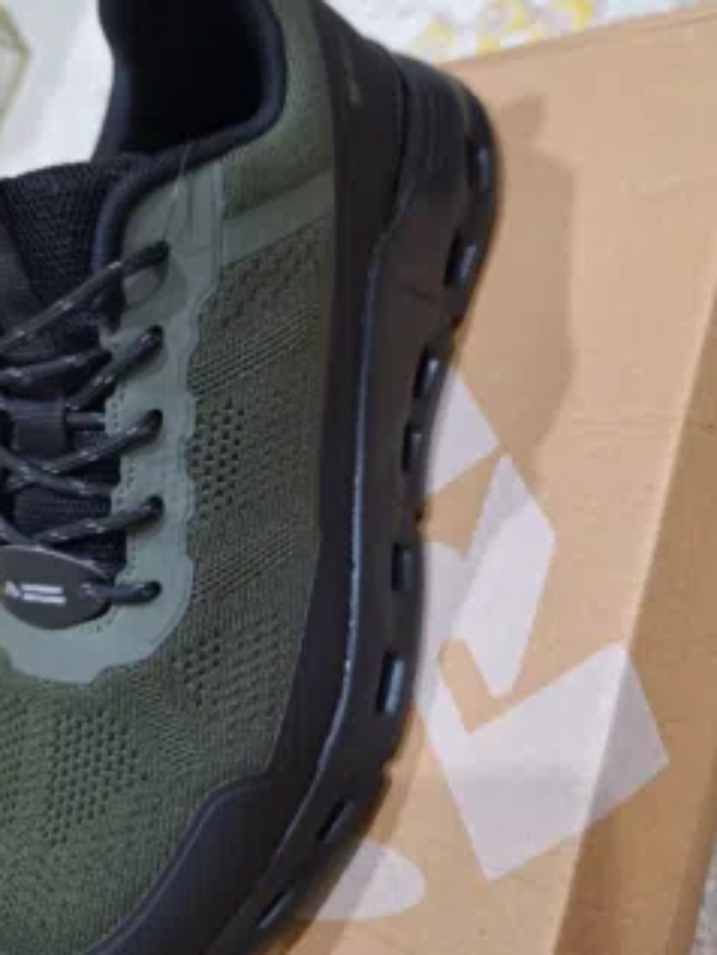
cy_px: 458
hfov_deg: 48.2
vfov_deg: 61.6
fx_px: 800
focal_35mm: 29
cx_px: 325
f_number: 1.8
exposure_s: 1/50
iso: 200
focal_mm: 5.54
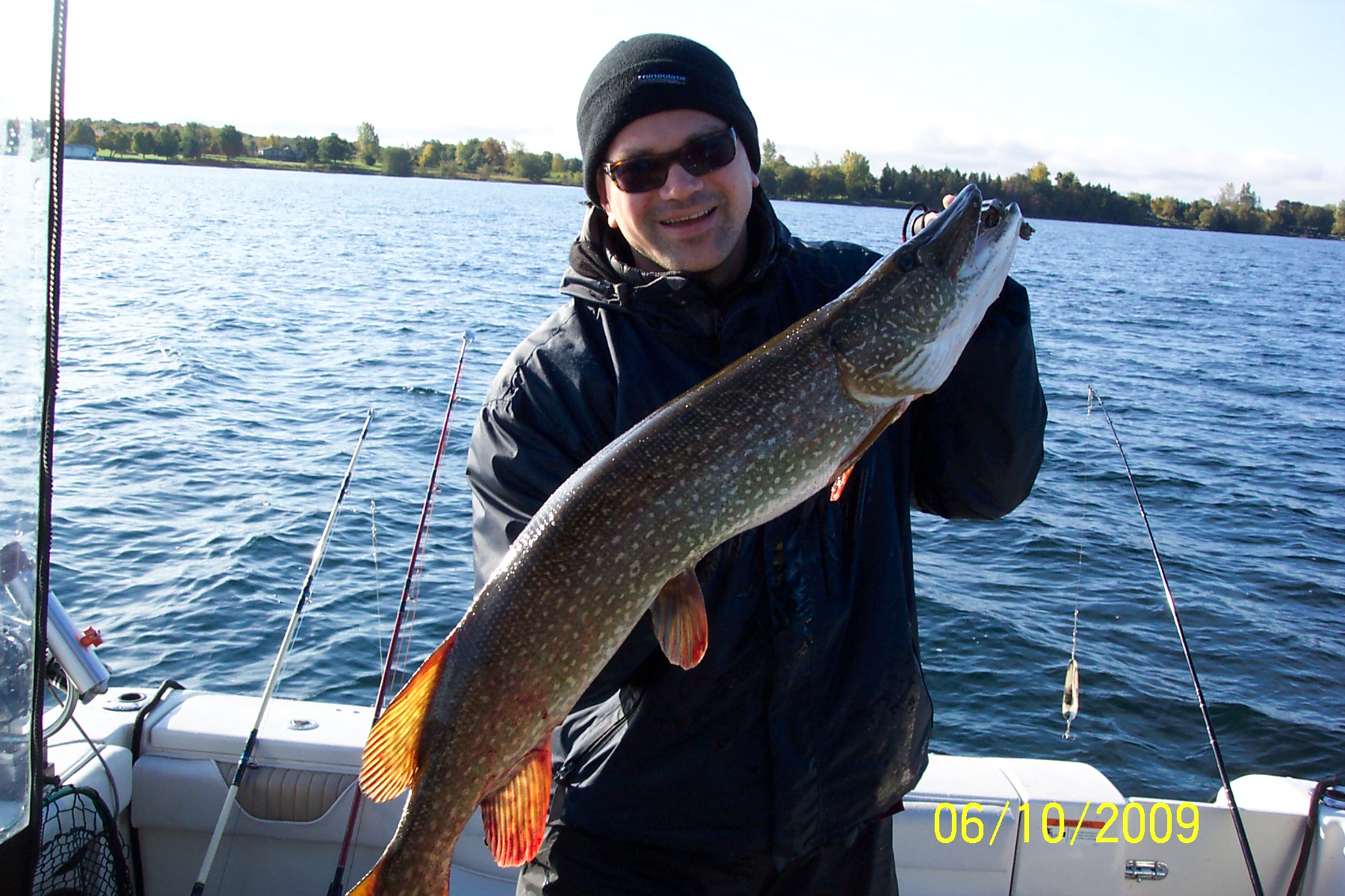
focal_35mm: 38
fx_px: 1420
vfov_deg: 35.1
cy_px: 448
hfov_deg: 50.7
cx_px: 672
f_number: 4.8
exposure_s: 1/250
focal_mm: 8
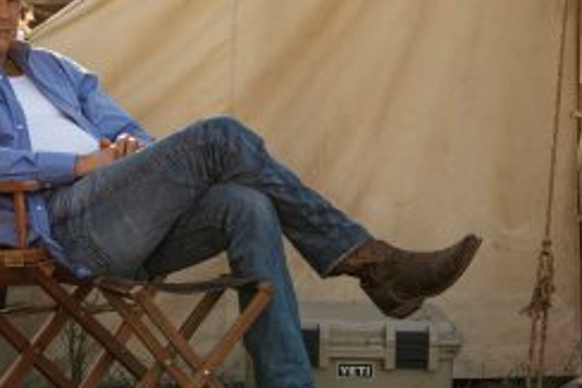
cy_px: 146
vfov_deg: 5.1
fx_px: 4367
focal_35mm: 270
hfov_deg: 7.6
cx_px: 148
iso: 400
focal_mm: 147
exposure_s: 1/320
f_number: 6.3
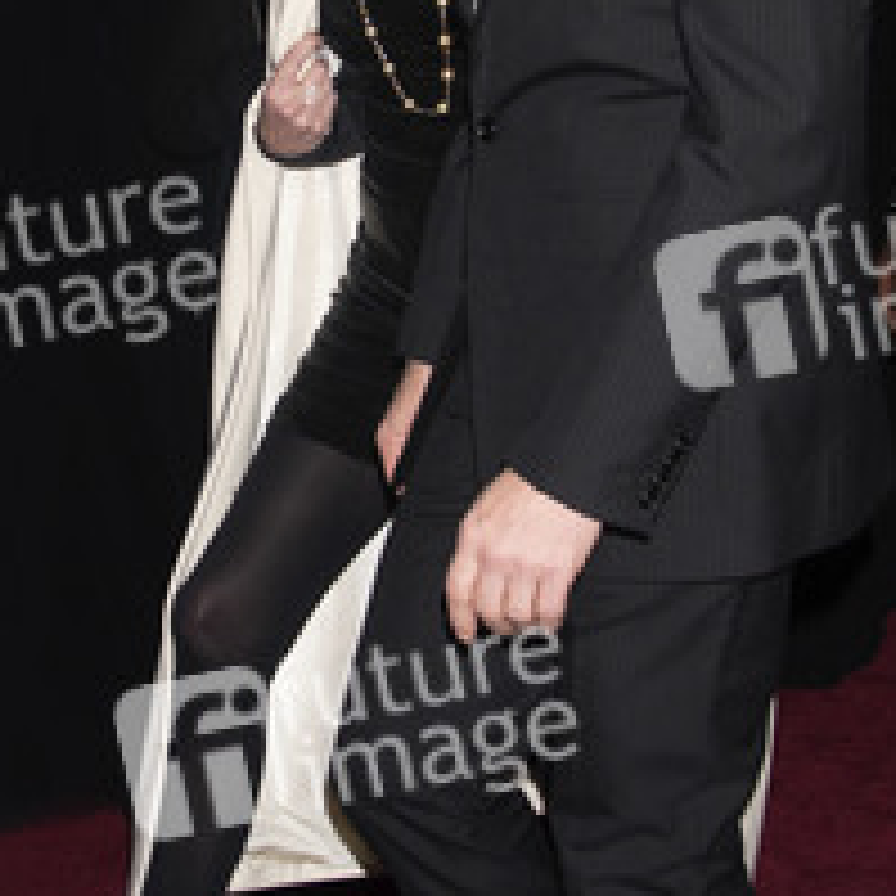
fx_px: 1201
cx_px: 477
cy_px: 59
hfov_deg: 40.9
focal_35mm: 41
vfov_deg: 37.7
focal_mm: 24
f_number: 5
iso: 400
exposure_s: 1/200
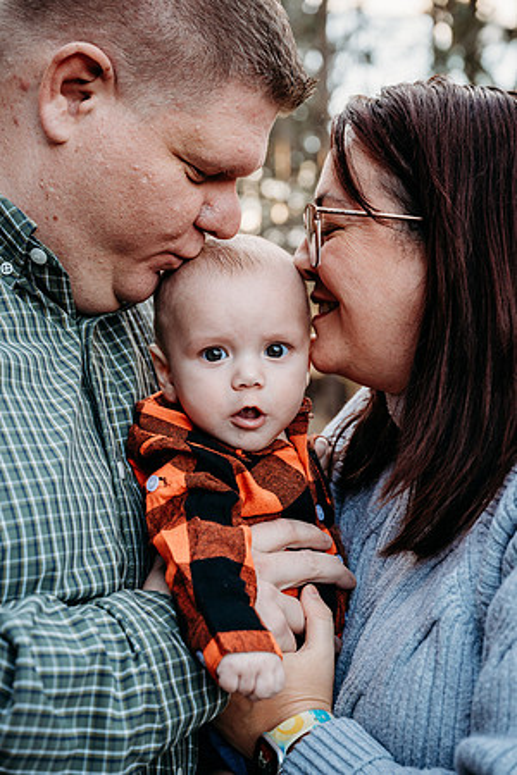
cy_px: 388
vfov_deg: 33.4
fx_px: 1292
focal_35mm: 60
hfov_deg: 22.6
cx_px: 258
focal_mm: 60
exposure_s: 1/200
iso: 640
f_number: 5
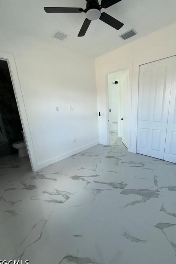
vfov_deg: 100.4
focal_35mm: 15
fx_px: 110
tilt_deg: -15.2
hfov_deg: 77.0
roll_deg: +3.3
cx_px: 98
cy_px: 133
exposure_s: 1/121
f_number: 2.2
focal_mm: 2.22
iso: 64
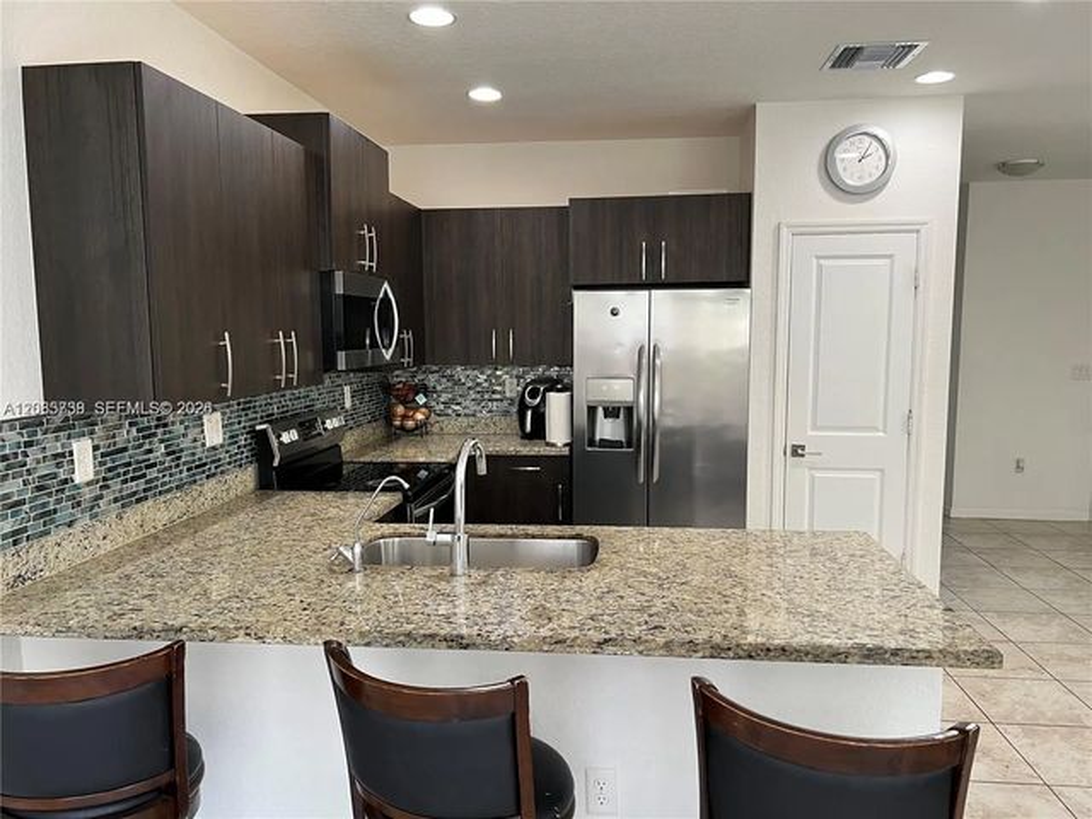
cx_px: 546
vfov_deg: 53.1
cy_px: 410
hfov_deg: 67.3
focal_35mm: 26
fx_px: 820
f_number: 1.5
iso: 80
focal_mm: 5.7
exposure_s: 1/60
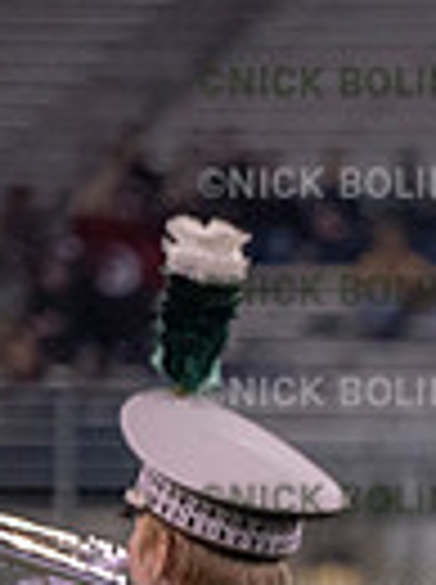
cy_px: 812
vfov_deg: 2.9
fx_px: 11609
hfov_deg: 2.1
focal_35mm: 689
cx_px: 1245
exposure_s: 1/1250
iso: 5000
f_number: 3.2
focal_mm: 160
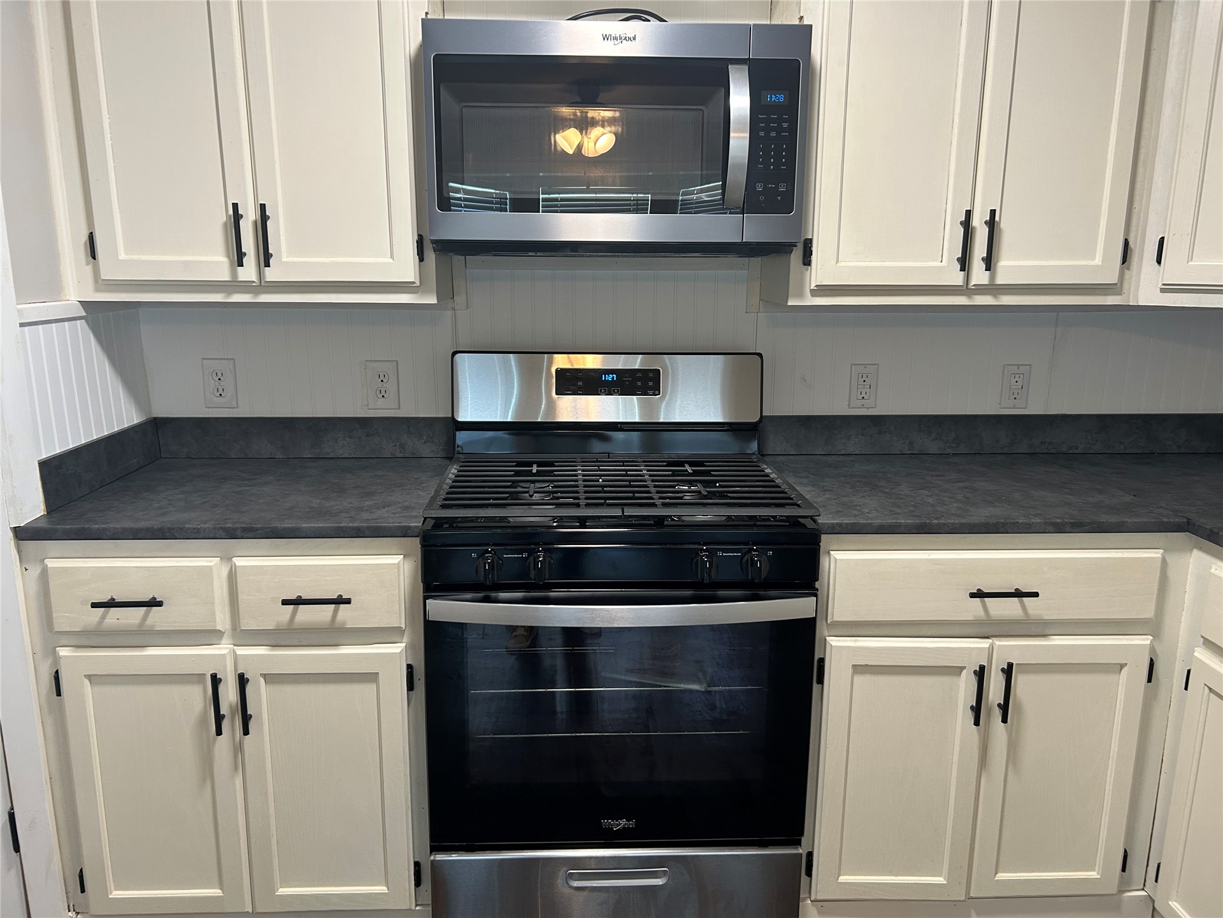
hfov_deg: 67.3
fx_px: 919
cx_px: 612
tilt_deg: -12.6
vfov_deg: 53.1
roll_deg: +0.1
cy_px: 459
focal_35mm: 26
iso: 125
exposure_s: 1/60
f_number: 1.5
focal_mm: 5.7
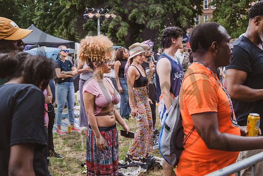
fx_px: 380
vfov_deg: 26.0
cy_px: 88
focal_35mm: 52
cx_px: 132
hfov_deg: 38.2
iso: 1000
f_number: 4
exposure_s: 1/500
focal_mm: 52
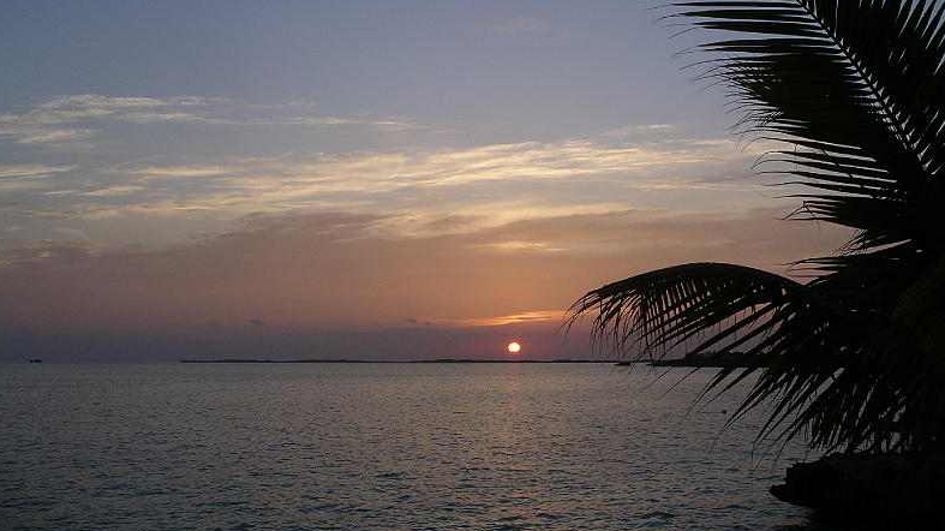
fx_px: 1027
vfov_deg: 28.9
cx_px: 474
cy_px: 196
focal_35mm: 41
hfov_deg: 49.4
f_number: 2.8
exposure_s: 1/312
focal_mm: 7.8
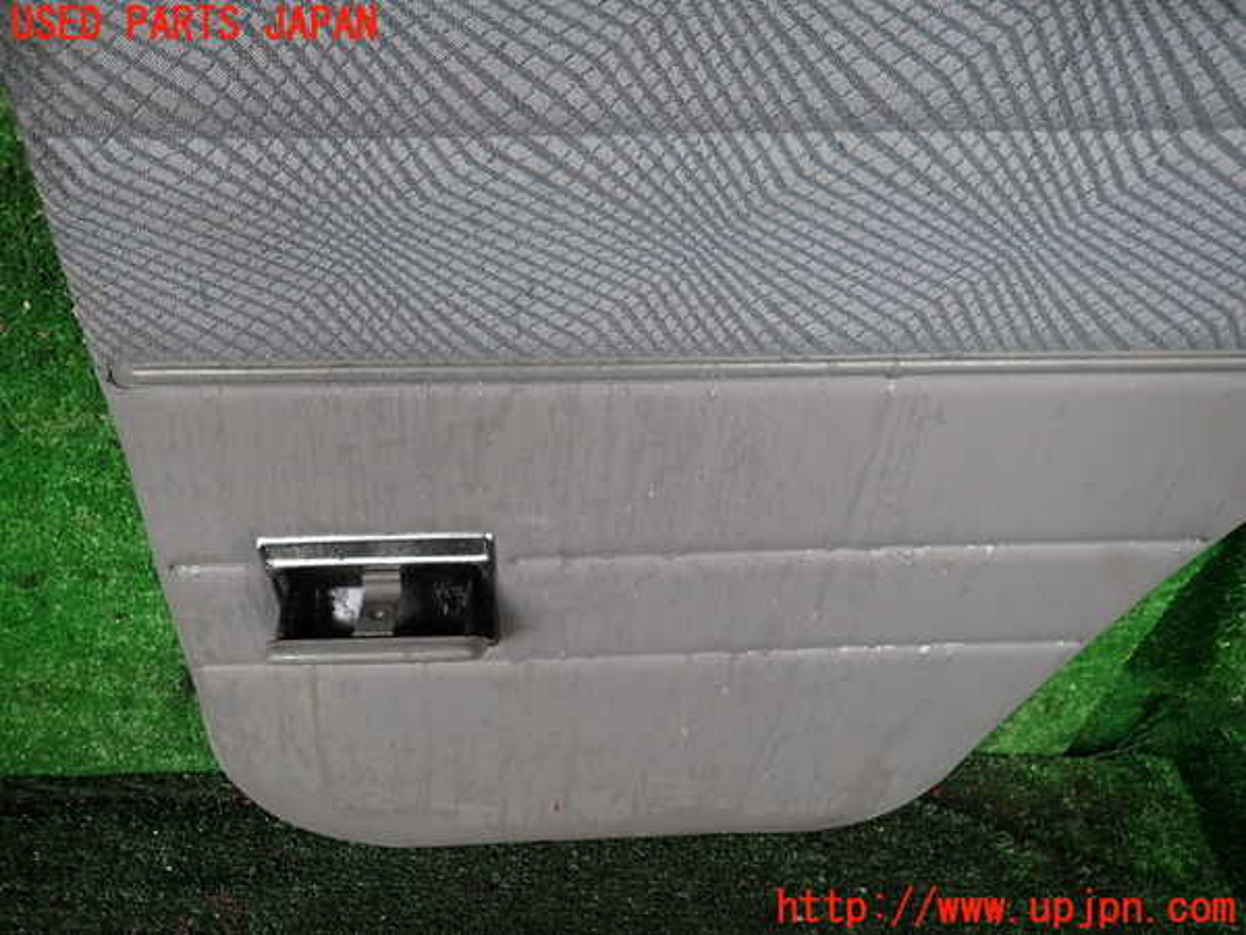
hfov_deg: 69.4
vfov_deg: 54.9
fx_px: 900
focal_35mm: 25
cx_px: 623
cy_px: 468
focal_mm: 4.5
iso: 160
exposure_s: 1/60
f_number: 2
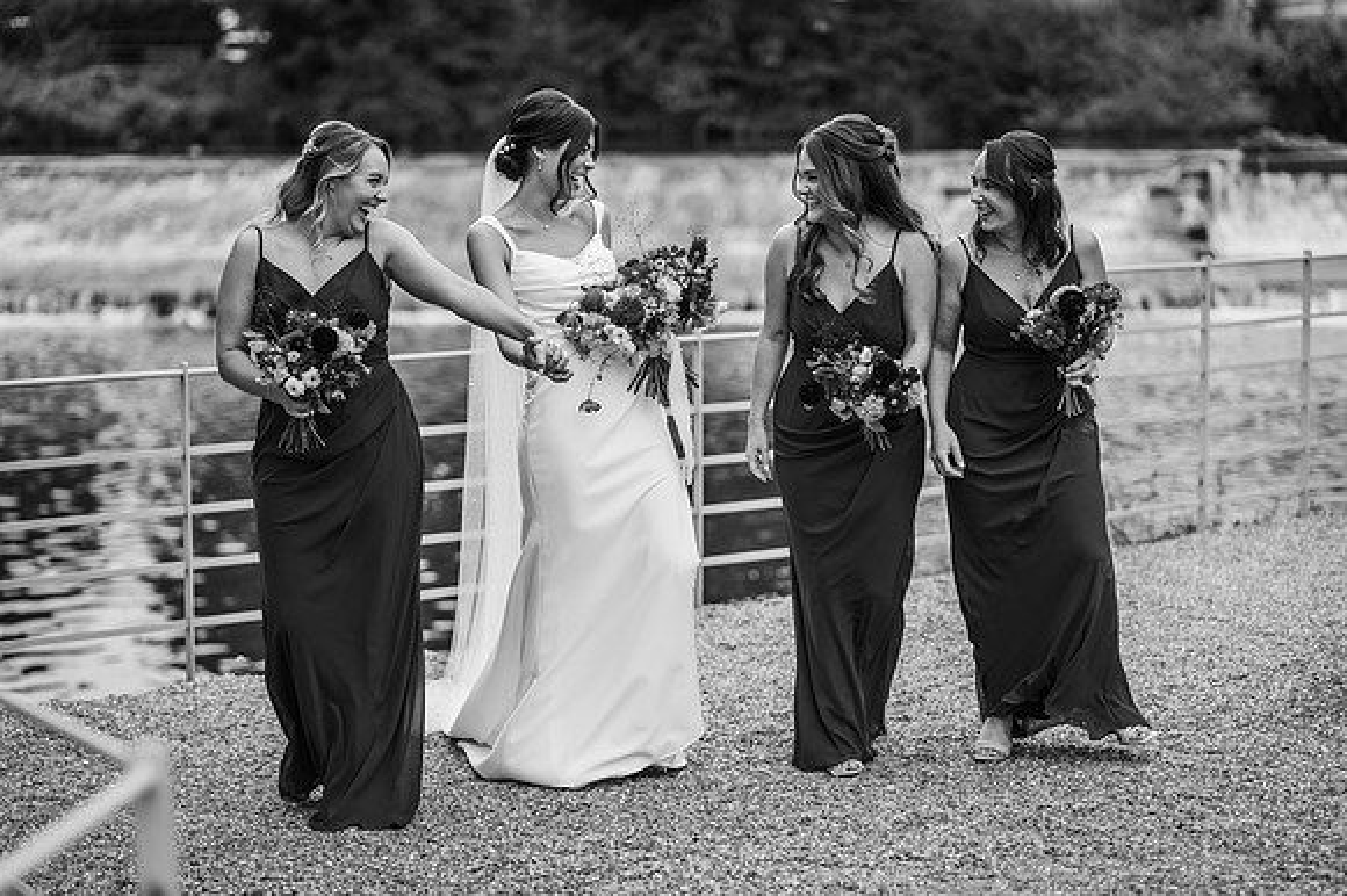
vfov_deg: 16.1
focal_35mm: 85
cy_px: 448
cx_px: 674
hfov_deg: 23.9
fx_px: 3178
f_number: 2.2
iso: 100
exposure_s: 1/1000
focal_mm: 85
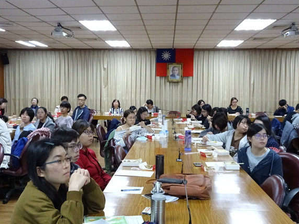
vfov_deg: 33.6
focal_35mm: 43
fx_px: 371
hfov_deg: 43.8
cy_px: 114
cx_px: 141
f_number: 4
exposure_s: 1/60
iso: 1600
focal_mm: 5.98
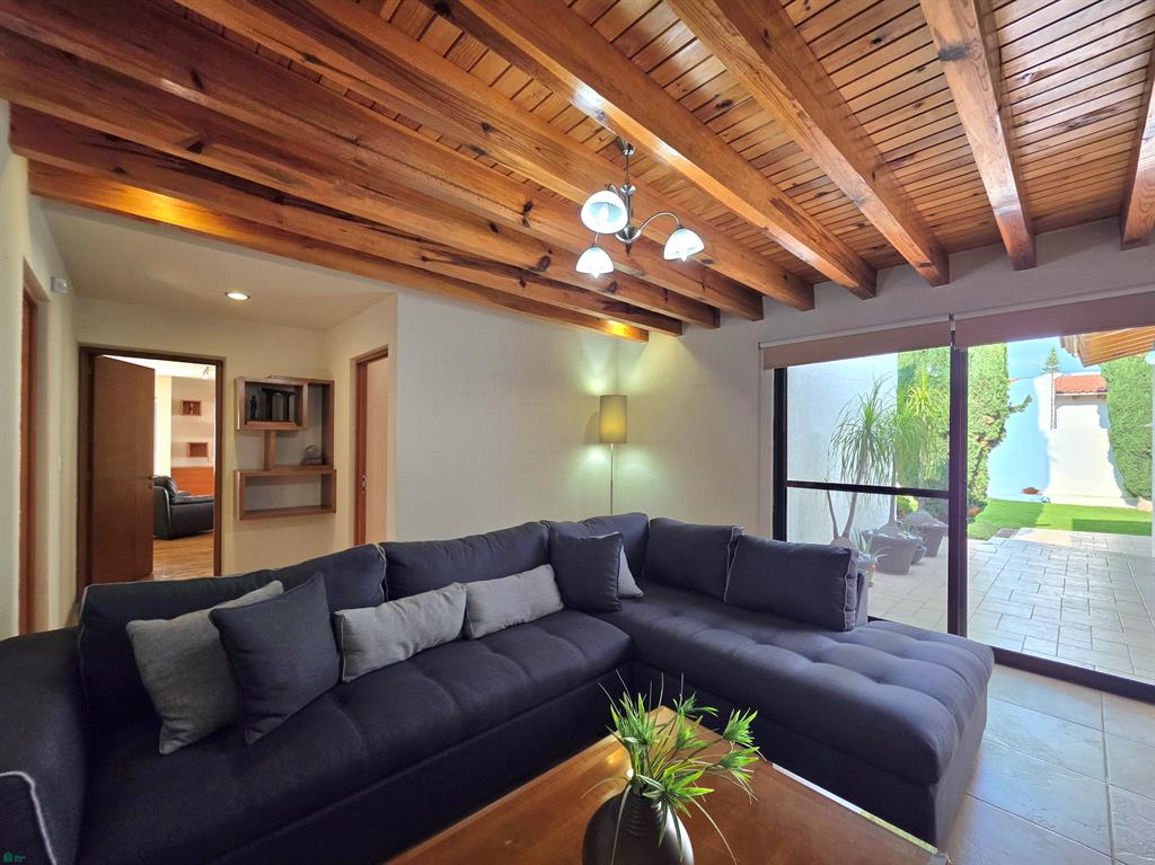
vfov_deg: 89.9
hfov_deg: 106.2
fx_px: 434
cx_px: 578
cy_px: 432
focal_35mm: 13
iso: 125
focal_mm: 2.2
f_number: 1.9
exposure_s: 1/120
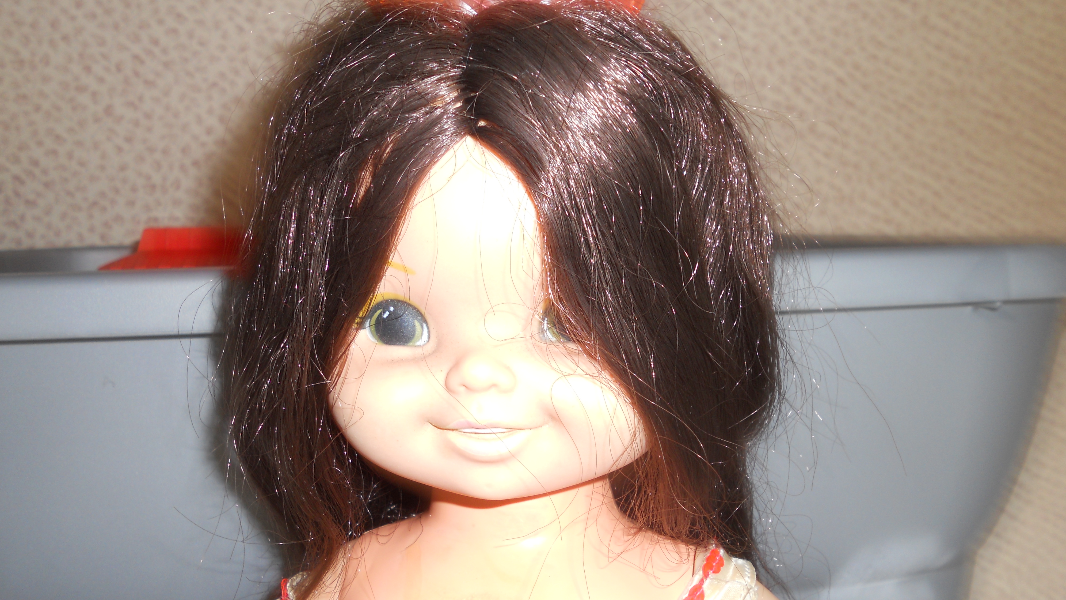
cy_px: 388
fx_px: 989
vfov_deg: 33.5
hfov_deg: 56.6
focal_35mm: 35
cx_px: 535
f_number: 3.5
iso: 80
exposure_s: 1/25
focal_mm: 5.8
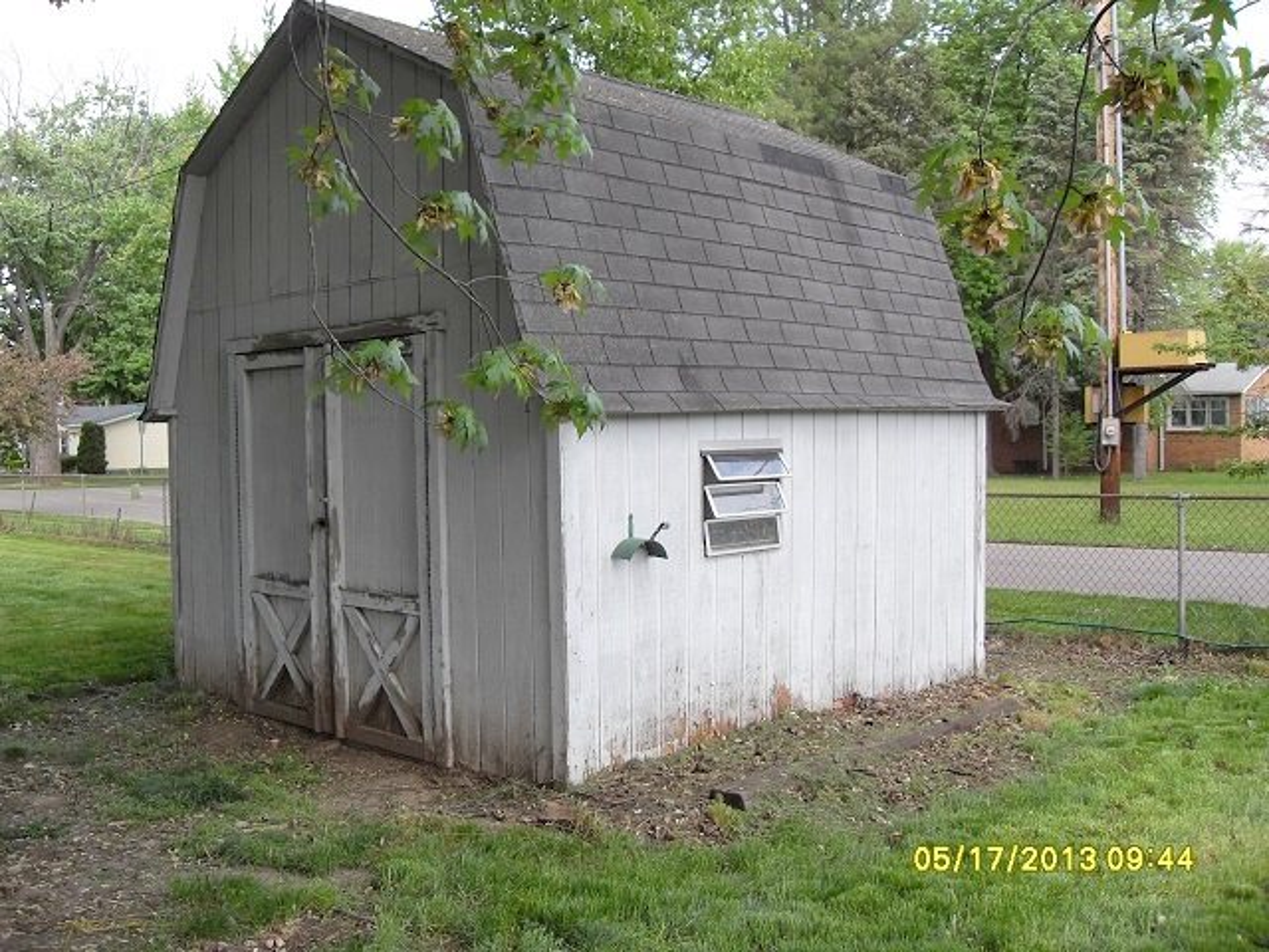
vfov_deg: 41.8
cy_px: 476
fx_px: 1246
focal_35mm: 34
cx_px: 634
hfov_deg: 54.0
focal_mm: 6.3
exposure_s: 1/350
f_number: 2.8
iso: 80
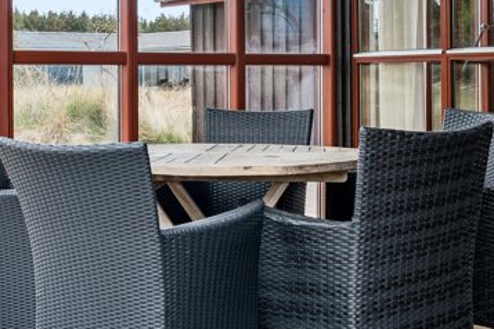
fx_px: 892
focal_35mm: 65
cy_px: 74
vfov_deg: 20.7
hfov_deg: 30.4
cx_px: 120
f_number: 5
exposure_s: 1/160
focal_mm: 29
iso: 250
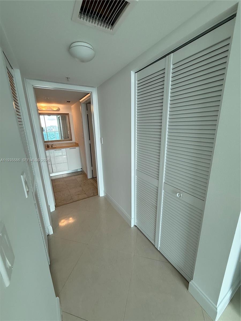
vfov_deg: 102.1
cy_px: 160
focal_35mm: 14
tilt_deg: -14.6
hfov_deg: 85.7
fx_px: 130
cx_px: 120
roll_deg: +1.3
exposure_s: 1/99
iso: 80
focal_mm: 2.22
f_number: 2.2
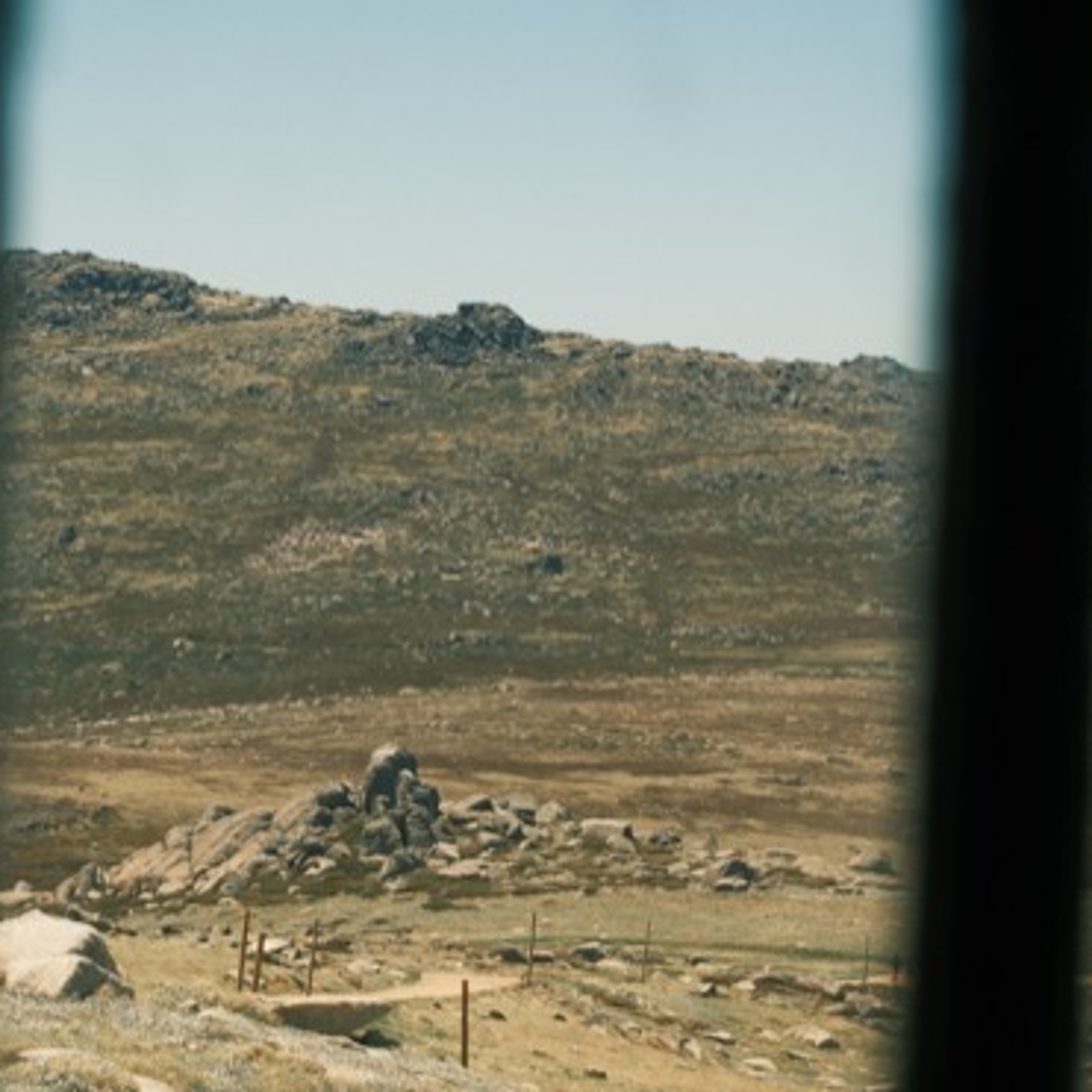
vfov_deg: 11.3
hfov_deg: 11.3
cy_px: 542
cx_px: 474
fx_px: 5496
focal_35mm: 154
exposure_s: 1/500
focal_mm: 70
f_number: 7.1
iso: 200
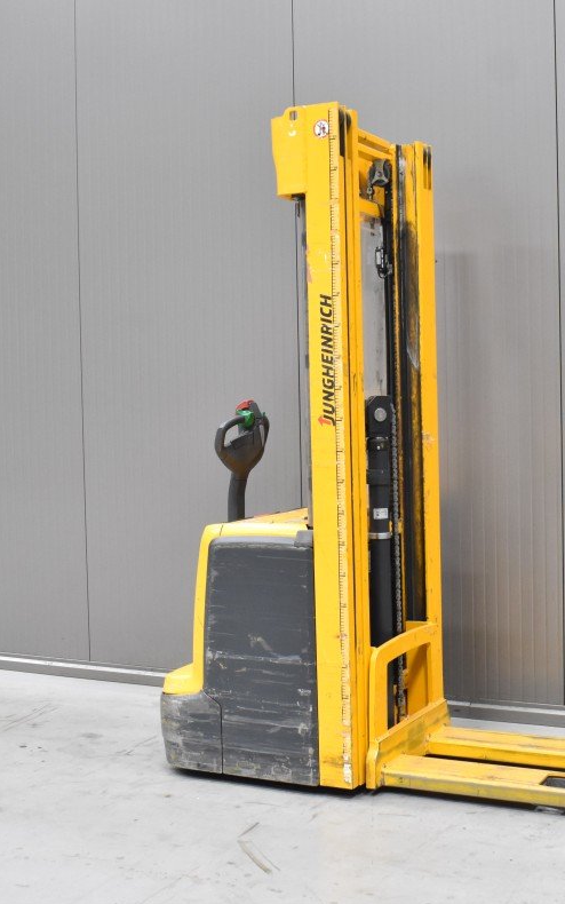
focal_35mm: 49
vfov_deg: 41.2
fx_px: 1201
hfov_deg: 26.3
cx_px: 391
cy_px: 449
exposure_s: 1/30
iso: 1600
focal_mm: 21
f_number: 5
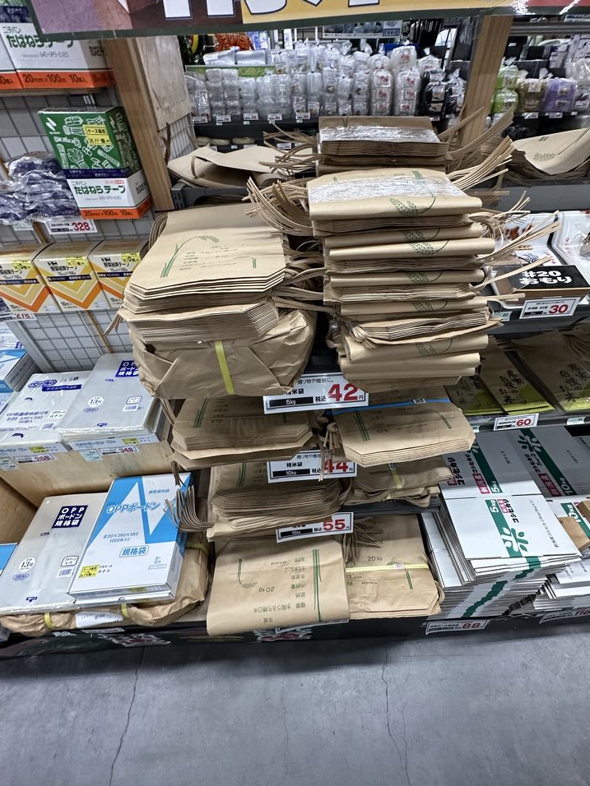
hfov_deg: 81.7
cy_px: 409
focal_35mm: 15
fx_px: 341
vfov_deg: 98.1
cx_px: 309
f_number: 2.2
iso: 250
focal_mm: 2.22
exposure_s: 1/100
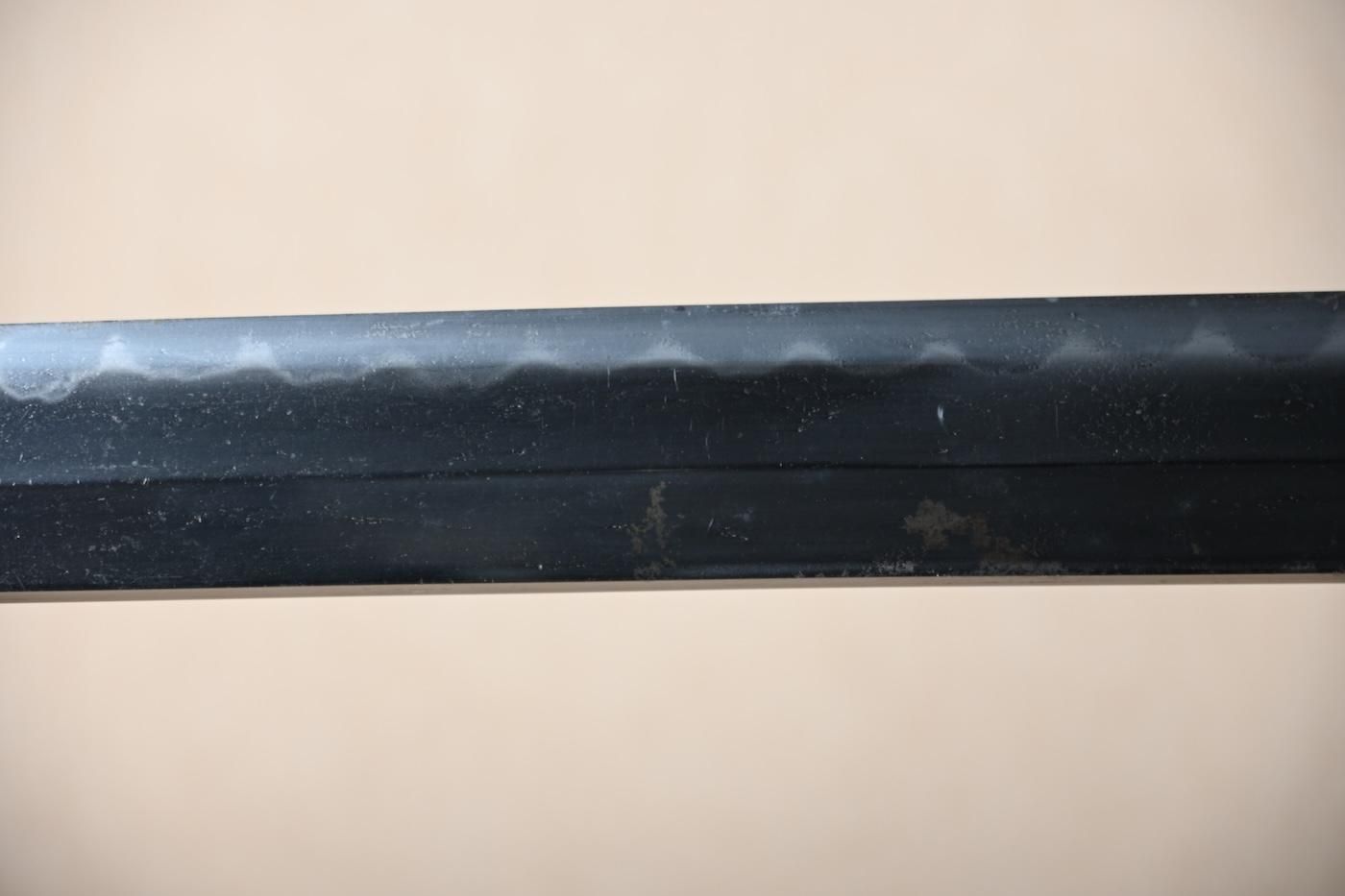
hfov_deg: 16.7
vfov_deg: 11.1
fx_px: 4595
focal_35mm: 123
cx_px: 672
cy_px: 448
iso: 100
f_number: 5.3
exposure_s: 1/2
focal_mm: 82
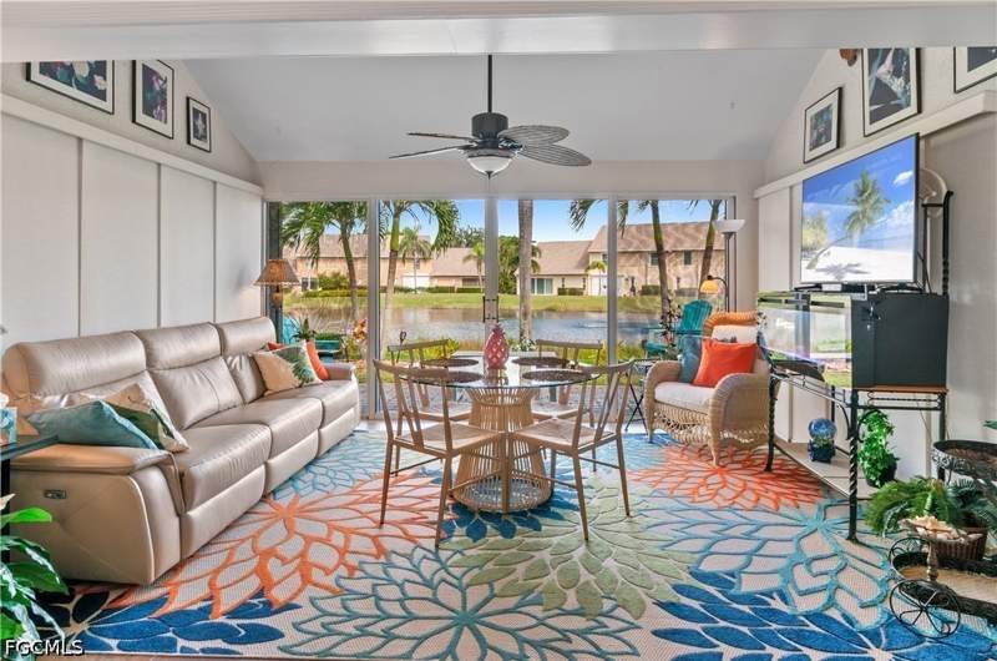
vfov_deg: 63.0
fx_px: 539
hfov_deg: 85.5
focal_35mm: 20
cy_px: 330
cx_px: 498
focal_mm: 13
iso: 200
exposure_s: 1/5
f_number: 8
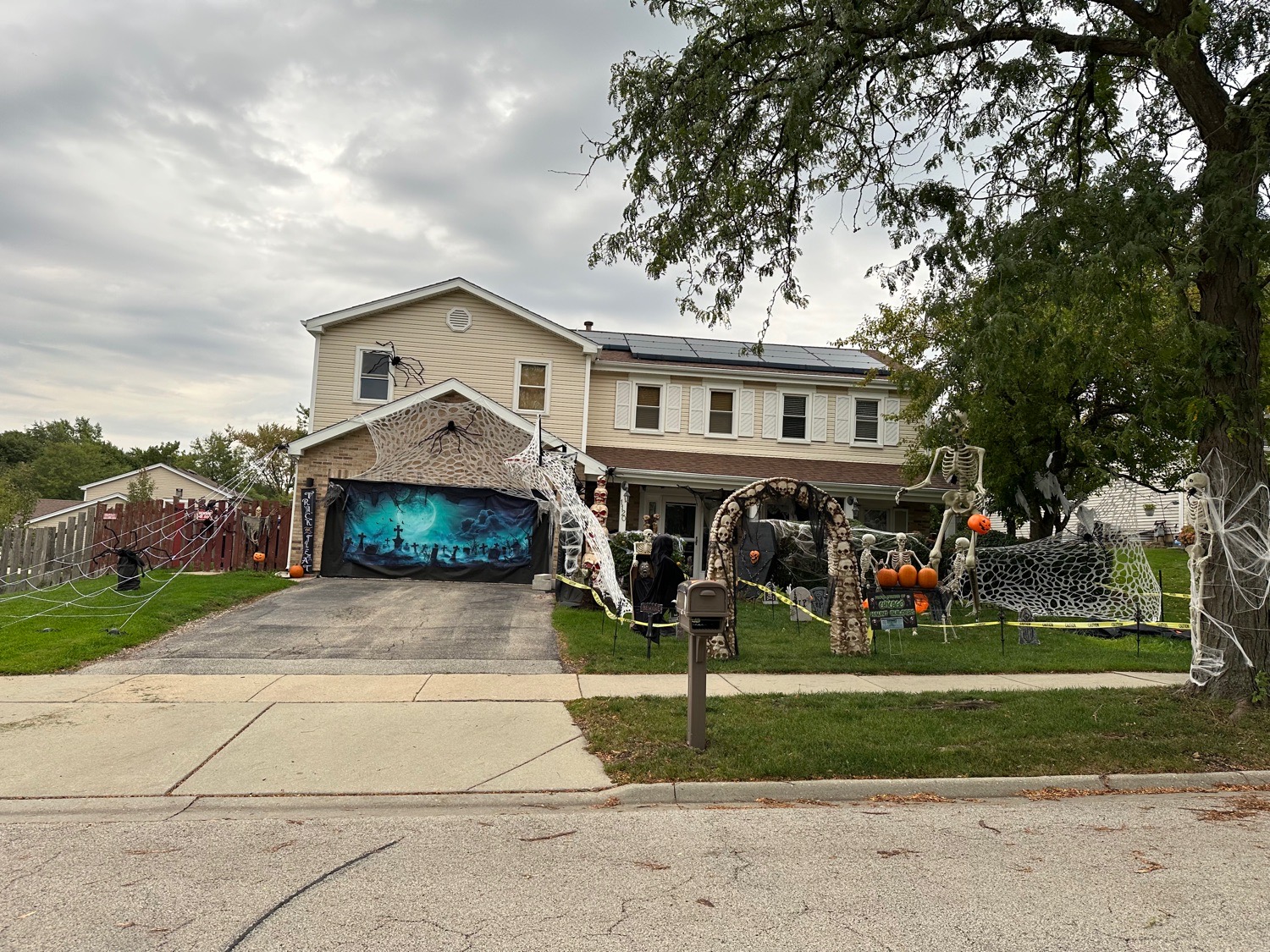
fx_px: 881
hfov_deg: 71.6
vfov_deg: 56.8
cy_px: 476
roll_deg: -2.7
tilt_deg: +4.8
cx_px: 635
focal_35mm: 24
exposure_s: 1/203
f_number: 1.78
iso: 64
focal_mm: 6.86
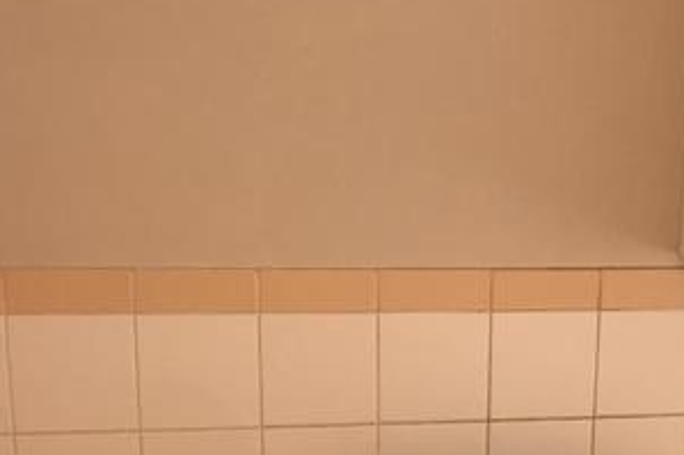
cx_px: 565
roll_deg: -2.8
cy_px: 508
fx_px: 1481
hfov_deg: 25.5
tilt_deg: -16.9
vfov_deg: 16.9
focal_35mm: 78
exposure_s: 1/19
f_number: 1.8
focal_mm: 3.99
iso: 40
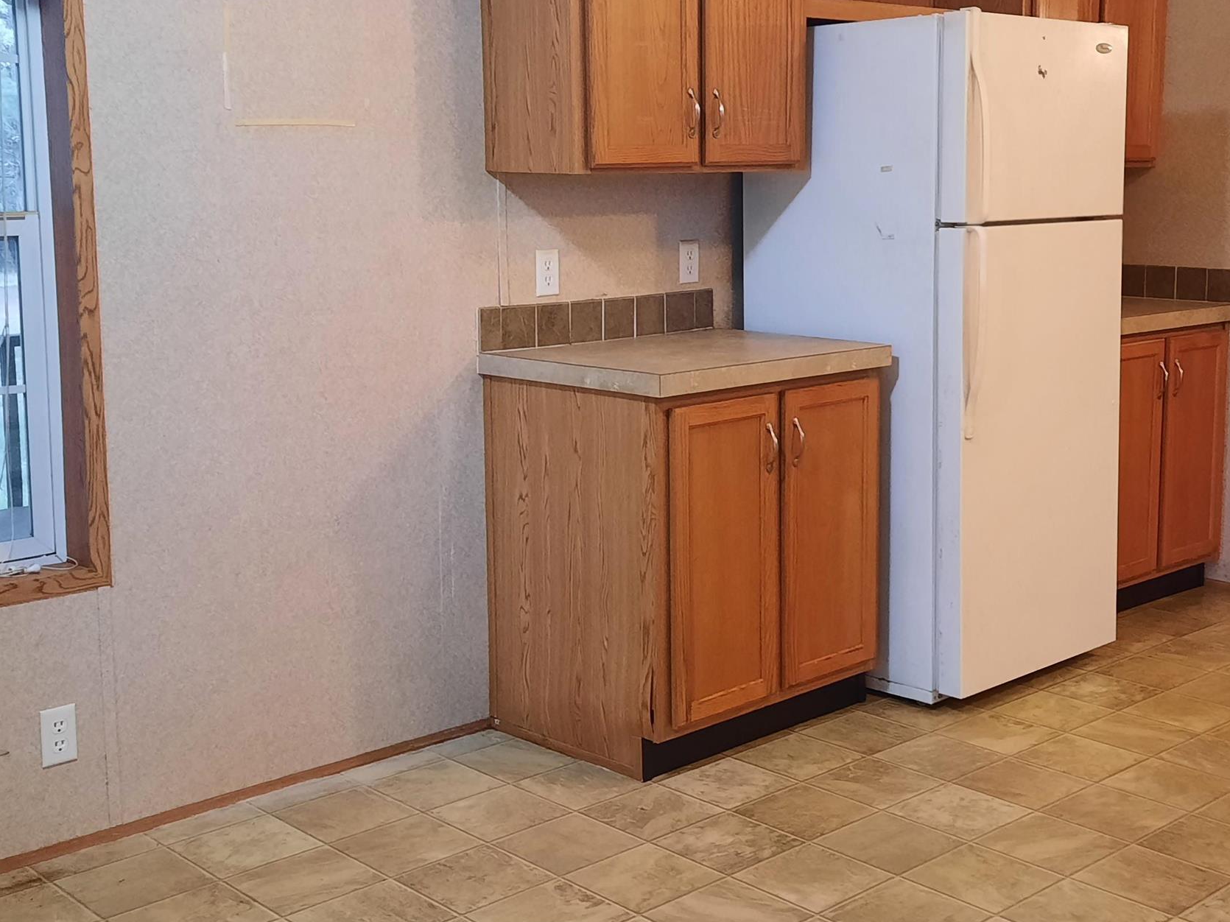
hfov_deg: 41.1
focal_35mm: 46
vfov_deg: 31.5
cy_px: 387
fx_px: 1634
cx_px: 717
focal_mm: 4.6
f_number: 2
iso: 320
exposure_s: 1/24
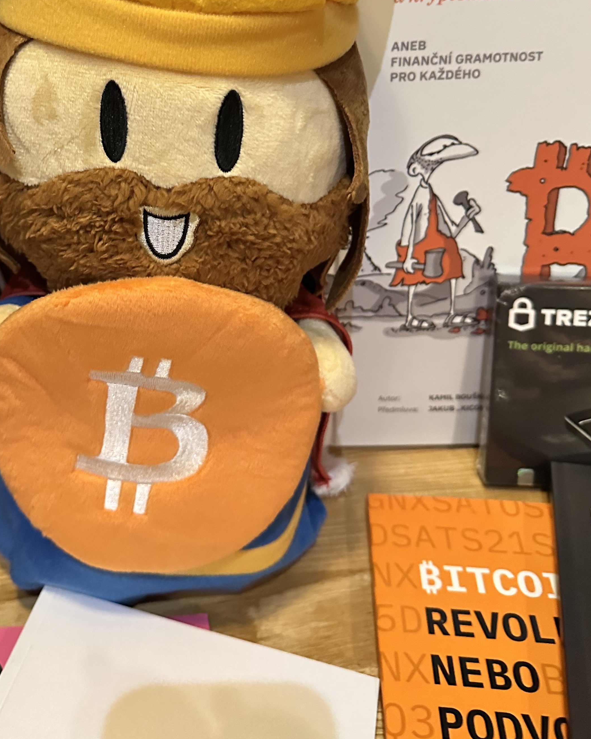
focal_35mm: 36
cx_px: 181
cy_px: 195
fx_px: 787
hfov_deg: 40.5
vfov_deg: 48.6
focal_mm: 6.86
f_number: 1.78
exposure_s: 1/50
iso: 800
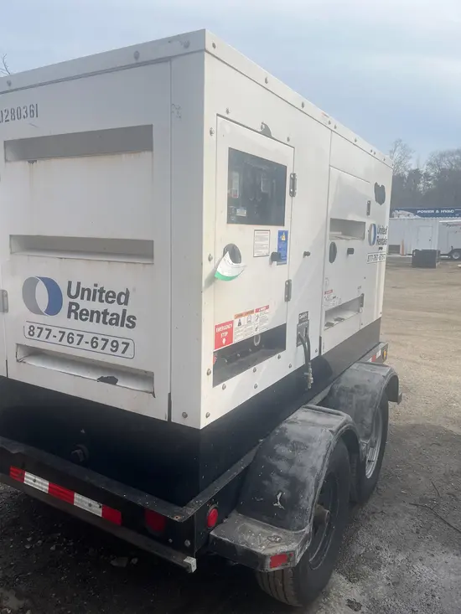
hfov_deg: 53.1
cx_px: 230
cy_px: 307
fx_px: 462
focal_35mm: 26
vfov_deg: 67.3
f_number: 1.6
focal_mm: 5.1
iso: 50
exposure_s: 1/1623
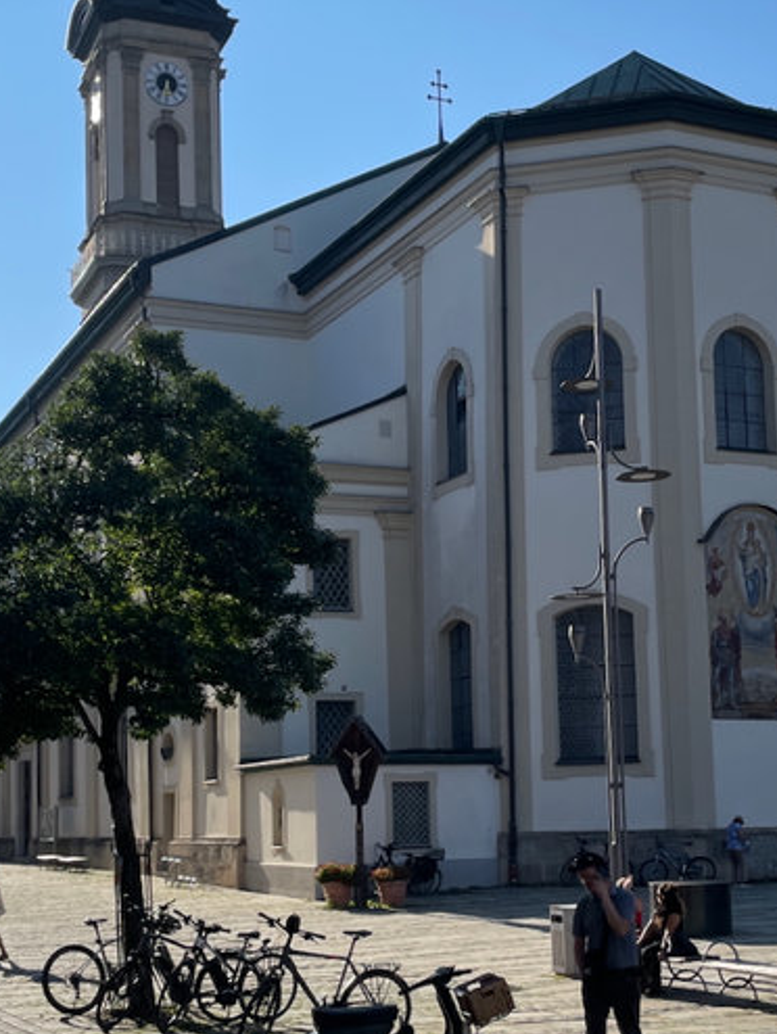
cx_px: 417
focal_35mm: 42
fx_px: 1255
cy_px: 263
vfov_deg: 43.4
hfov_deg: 34.4
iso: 32
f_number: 1.6
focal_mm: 4.2
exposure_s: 1/4292
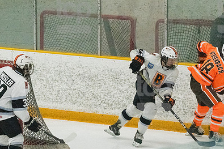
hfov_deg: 5.4
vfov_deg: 3.6
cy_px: 96
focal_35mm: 385
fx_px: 2394
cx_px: 154
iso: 8000
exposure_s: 1/1600
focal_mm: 175
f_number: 5
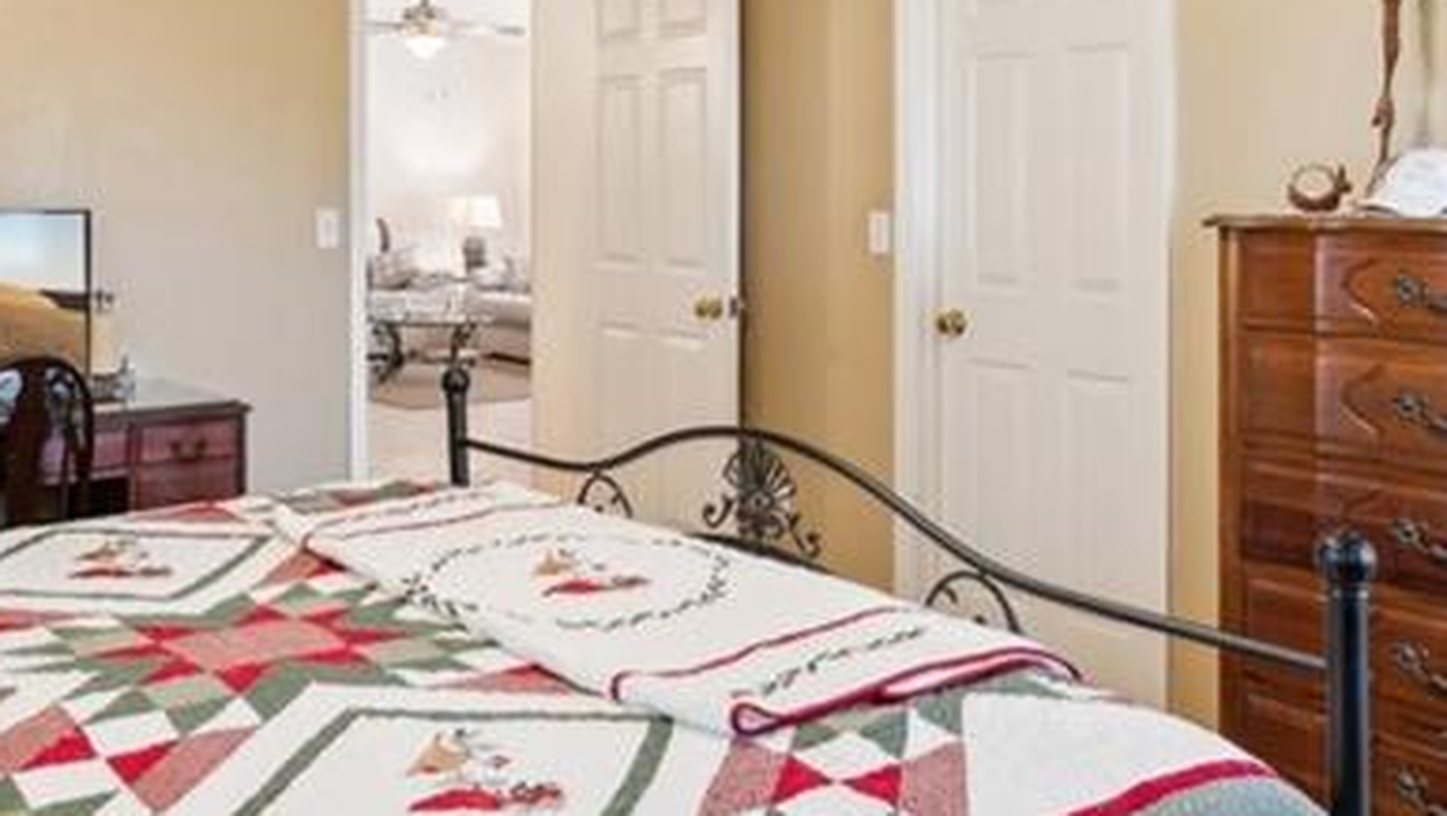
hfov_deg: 51.4
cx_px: 616
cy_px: 177
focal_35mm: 39
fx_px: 1497
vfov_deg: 29.8
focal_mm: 14
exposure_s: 1/6
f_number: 8
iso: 250
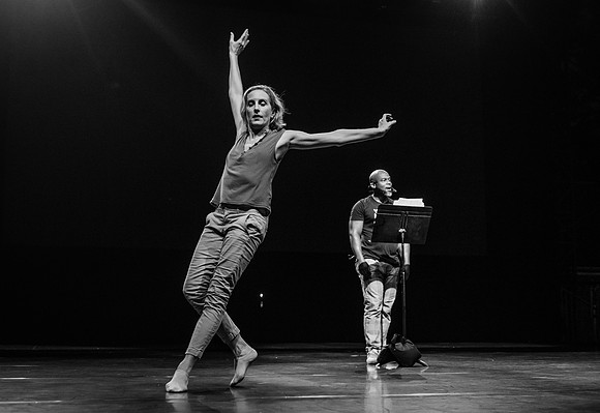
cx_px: 269
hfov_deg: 35.8
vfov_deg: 25.0
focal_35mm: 55
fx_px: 929
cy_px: 221
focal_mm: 48
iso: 3200
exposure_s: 1/400
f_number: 3.5
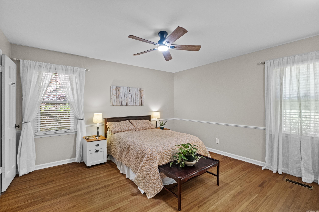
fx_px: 133
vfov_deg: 77.3
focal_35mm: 15
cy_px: 106
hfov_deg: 100.4
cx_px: 160
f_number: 9
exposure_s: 1/1.25
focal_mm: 10
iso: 800
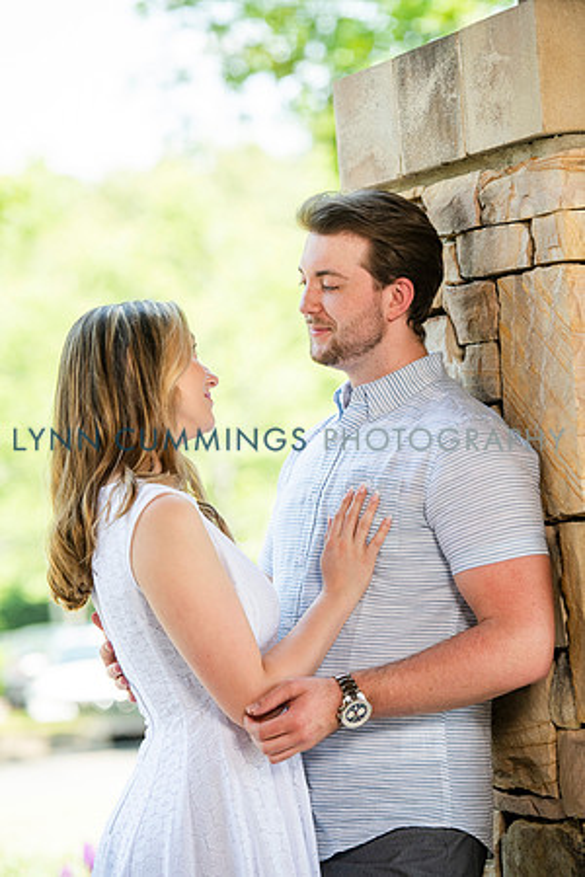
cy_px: 438
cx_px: 292
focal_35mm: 122
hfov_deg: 11.2
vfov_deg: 16.8
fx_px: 2974
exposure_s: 1/500
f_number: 3.5
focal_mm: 122
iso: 400
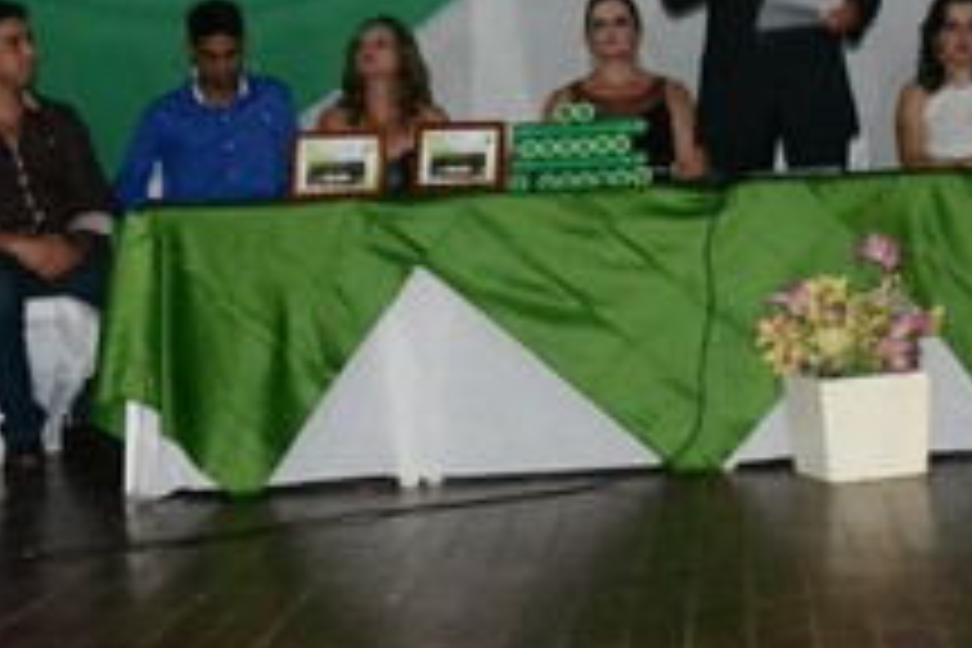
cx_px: 814
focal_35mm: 97
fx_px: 2620
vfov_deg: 13.9
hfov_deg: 20.7
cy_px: 45
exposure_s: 1/80
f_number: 7.1
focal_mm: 31
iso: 3200
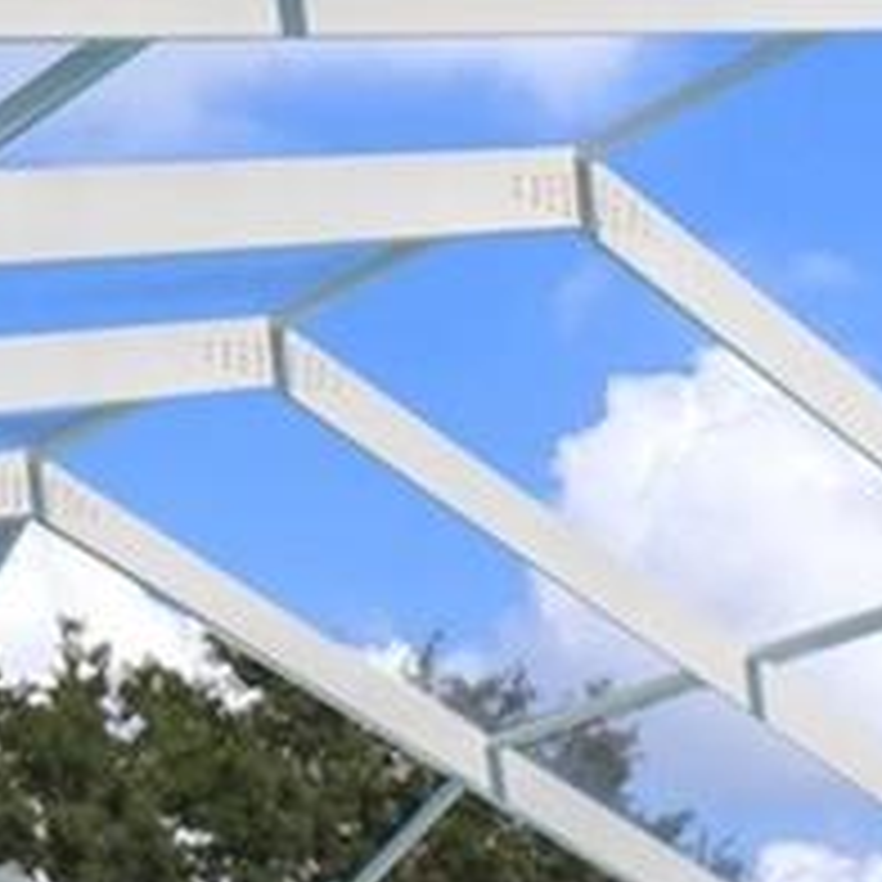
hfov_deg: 15.0
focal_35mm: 104
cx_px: 1472
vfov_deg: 14.8
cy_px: 1530
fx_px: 2998
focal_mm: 10
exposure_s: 1/400
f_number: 7.1
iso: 100
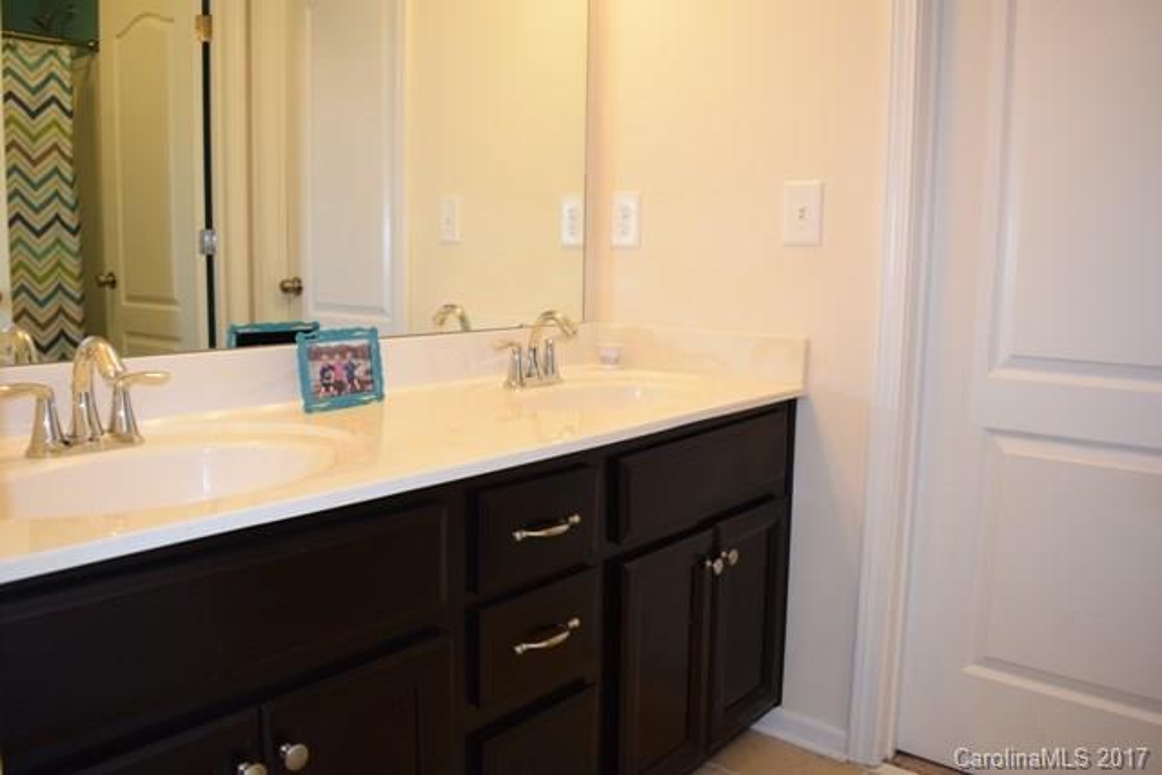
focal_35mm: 27
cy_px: 388
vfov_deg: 48.0
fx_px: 872
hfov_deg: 67.4
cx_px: 581
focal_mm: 18
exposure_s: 1/80
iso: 800
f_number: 4.5
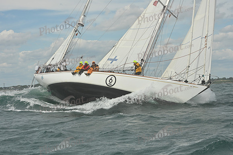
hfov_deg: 21.5
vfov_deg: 14.4
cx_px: 116
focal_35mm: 95
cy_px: 78
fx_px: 615
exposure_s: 1/1250
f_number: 13
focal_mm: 95
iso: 320
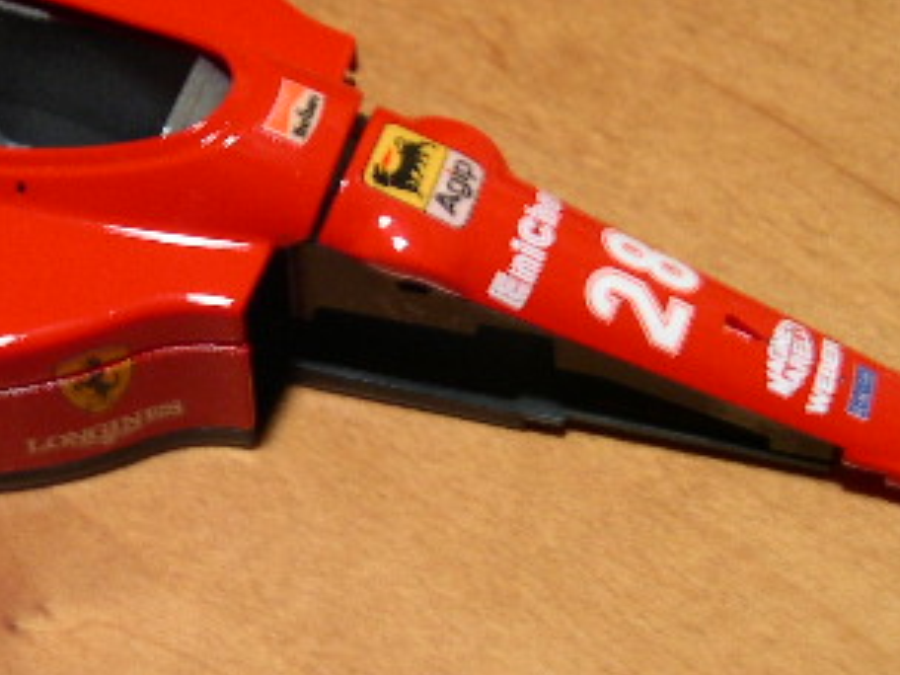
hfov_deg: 23.7
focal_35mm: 80
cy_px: 352
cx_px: 83
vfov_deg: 18.4
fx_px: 2080
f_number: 2.8
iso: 100
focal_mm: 8
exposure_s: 1/2
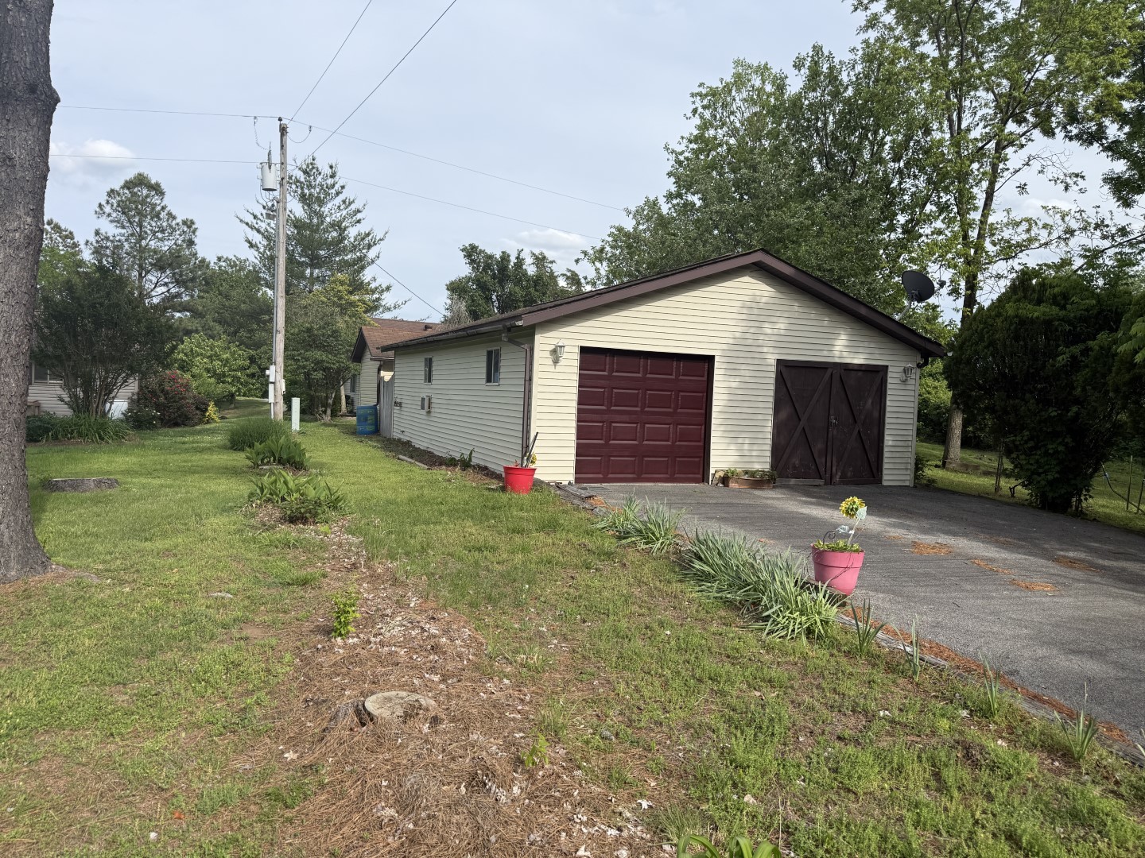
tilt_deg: +0.0
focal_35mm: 24
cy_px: 429
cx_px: 572
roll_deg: -2.0
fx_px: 794
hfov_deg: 71.6
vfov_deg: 56.8
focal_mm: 6.76
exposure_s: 1/3584
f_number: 1.78
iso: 80
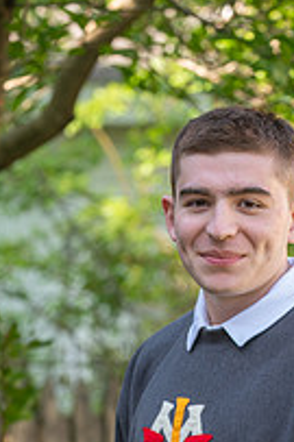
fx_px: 2859
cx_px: 177
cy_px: 375
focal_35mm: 233
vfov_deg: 8.8
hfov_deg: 5.9
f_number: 4
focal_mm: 105
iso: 250
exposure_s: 1/125
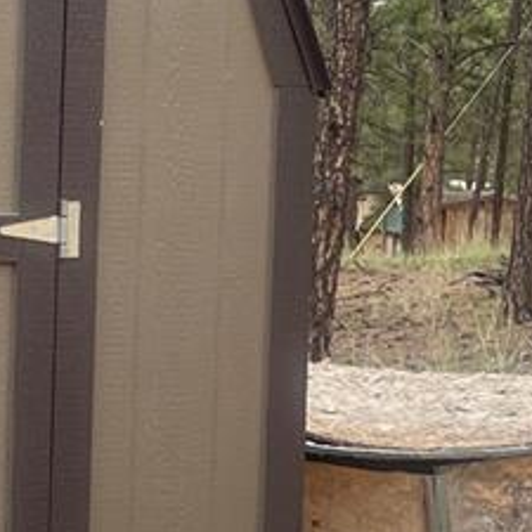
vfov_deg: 14.7
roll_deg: -2.0
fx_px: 2052
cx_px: -270
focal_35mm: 118
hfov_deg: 13.9
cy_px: 163
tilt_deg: -1.7
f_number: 1.6
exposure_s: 1/755
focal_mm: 5.1
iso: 32
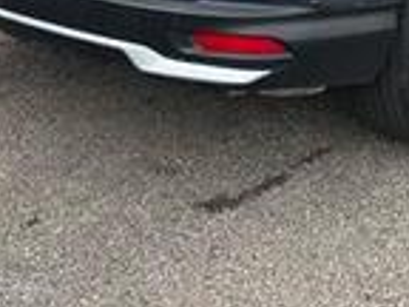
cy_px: -171
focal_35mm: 91
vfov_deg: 14.9
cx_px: 318
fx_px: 1075
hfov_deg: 21.3
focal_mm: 5.7
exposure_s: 1/775
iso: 50
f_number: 1.5
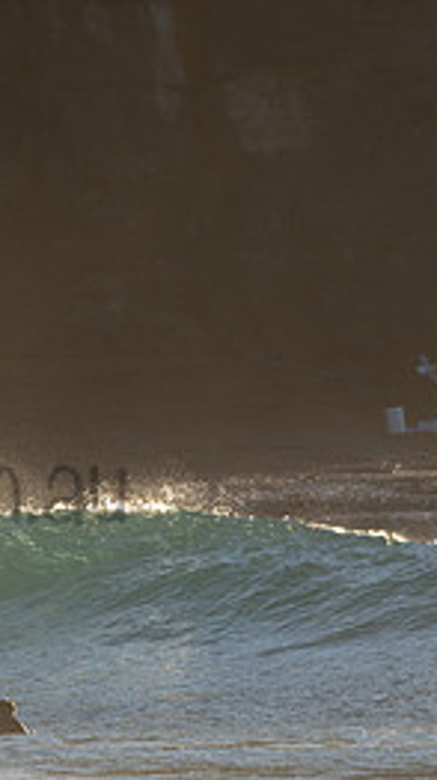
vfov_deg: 2.4
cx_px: -187
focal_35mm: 906
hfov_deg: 1.3
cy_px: 454
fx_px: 18700
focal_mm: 260
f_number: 5.6
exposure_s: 1/640
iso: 100
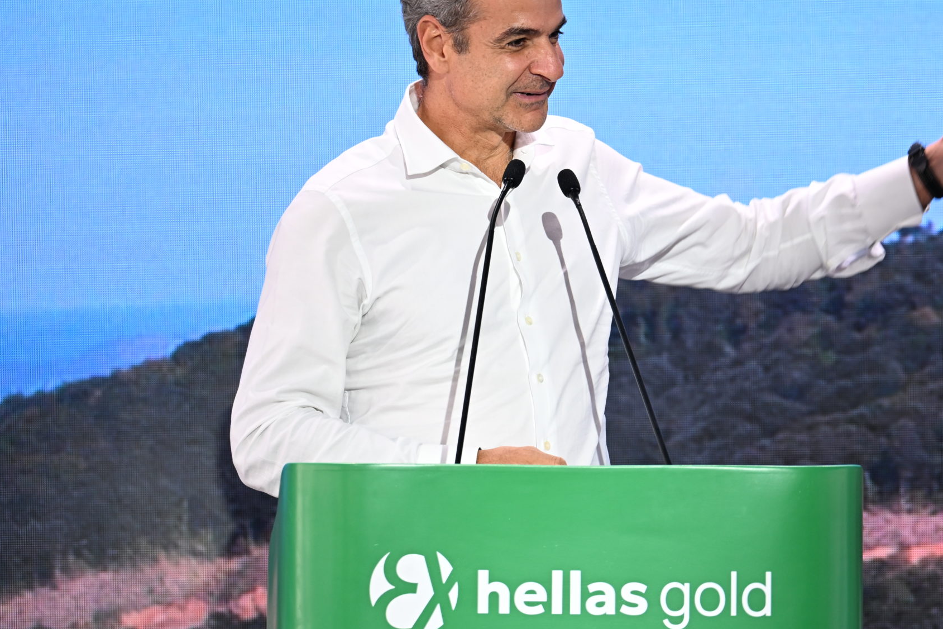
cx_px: 663
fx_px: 11237
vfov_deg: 3.2
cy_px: 199
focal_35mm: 429
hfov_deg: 4.8
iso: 400
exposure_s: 1/125
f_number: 5.6
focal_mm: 283
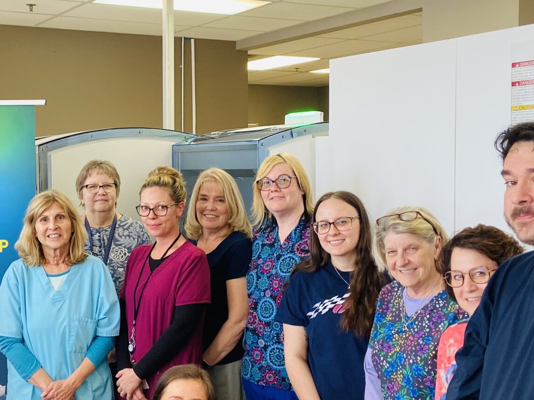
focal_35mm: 58
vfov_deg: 25.2
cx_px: 172
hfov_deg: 32.9
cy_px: 196
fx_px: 895
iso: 80
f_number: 1.8
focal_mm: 4.25
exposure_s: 1/60
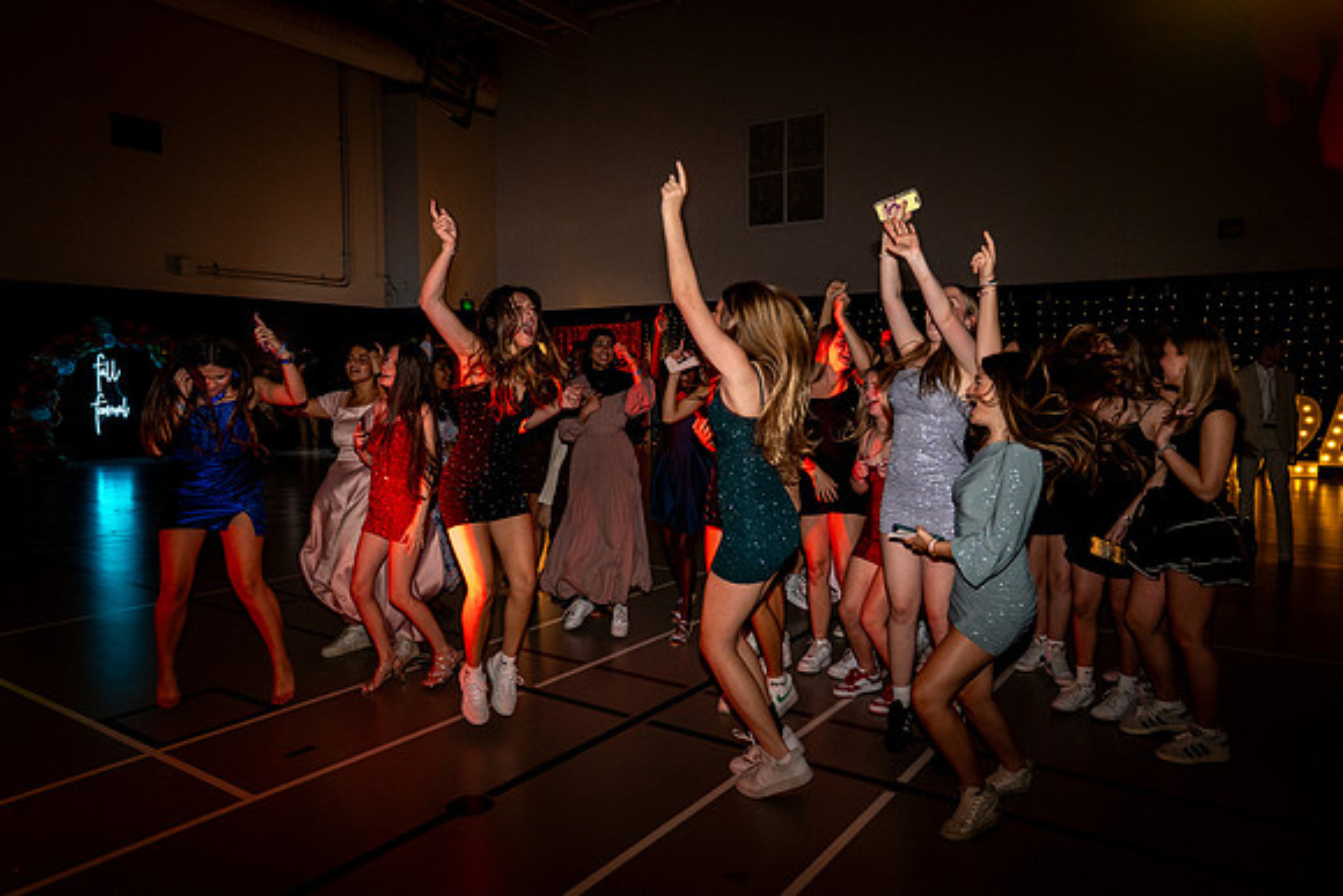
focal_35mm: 25
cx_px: 672
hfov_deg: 71.5
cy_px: 448
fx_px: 933
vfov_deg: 51.3
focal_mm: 25
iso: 1250
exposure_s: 1/80
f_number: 4
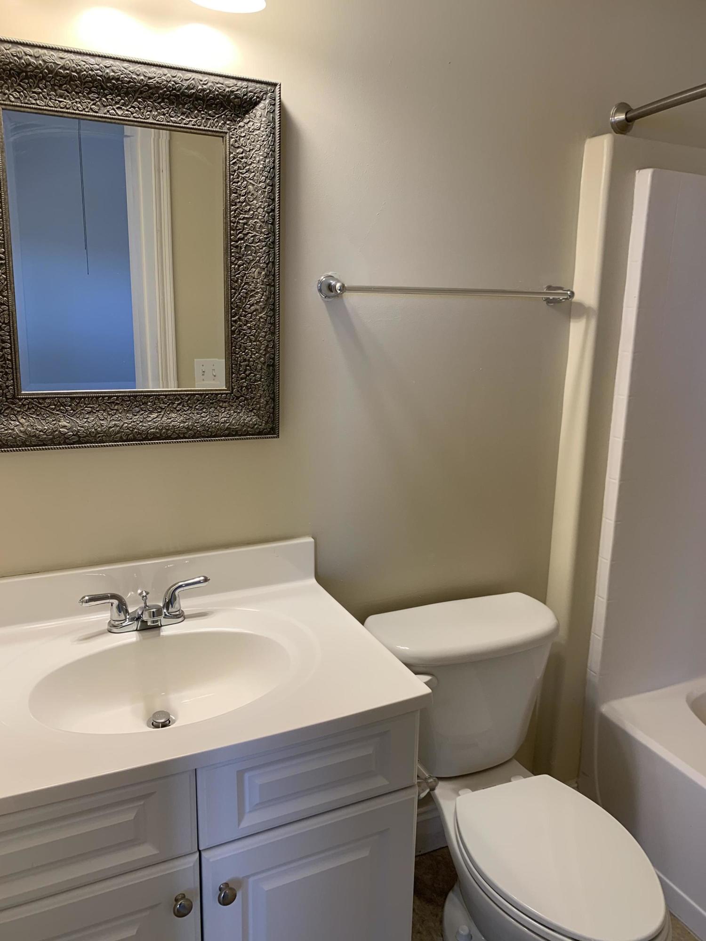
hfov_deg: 53.1
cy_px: 470
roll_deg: -1.0
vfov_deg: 67.3
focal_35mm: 26
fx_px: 707
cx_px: 353
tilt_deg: -11.0
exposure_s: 1/60
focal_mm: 4.25
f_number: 1.8
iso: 50
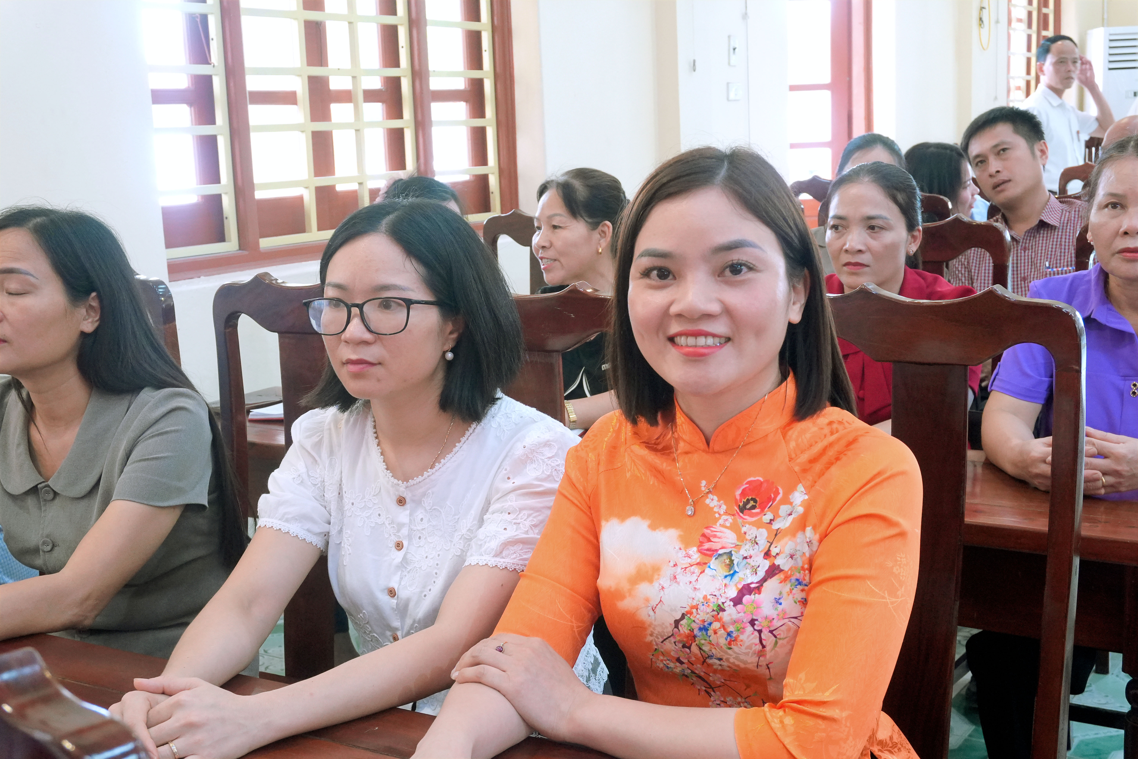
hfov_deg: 42.3
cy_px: 380
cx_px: 569
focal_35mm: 46
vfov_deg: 28.9
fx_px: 1470
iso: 2500
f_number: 8
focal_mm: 31
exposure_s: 1/50
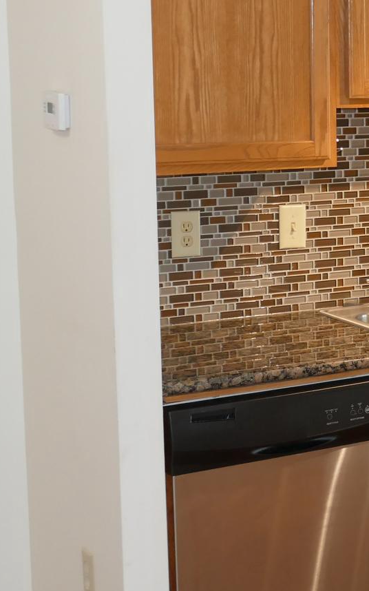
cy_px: 294
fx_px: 1449
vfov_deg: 23.0
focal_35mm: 90
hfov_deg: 13.2
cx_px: 651
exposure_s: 1/60
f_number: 3.1
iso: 500
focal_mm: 13.43
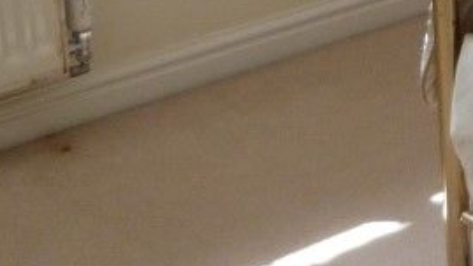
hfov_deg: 13.3
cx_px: 839
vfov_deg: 7.8
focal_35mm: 146
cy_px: -356
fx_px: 1830
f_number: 2.8
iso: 100
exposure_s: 1/60
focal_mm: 4.5
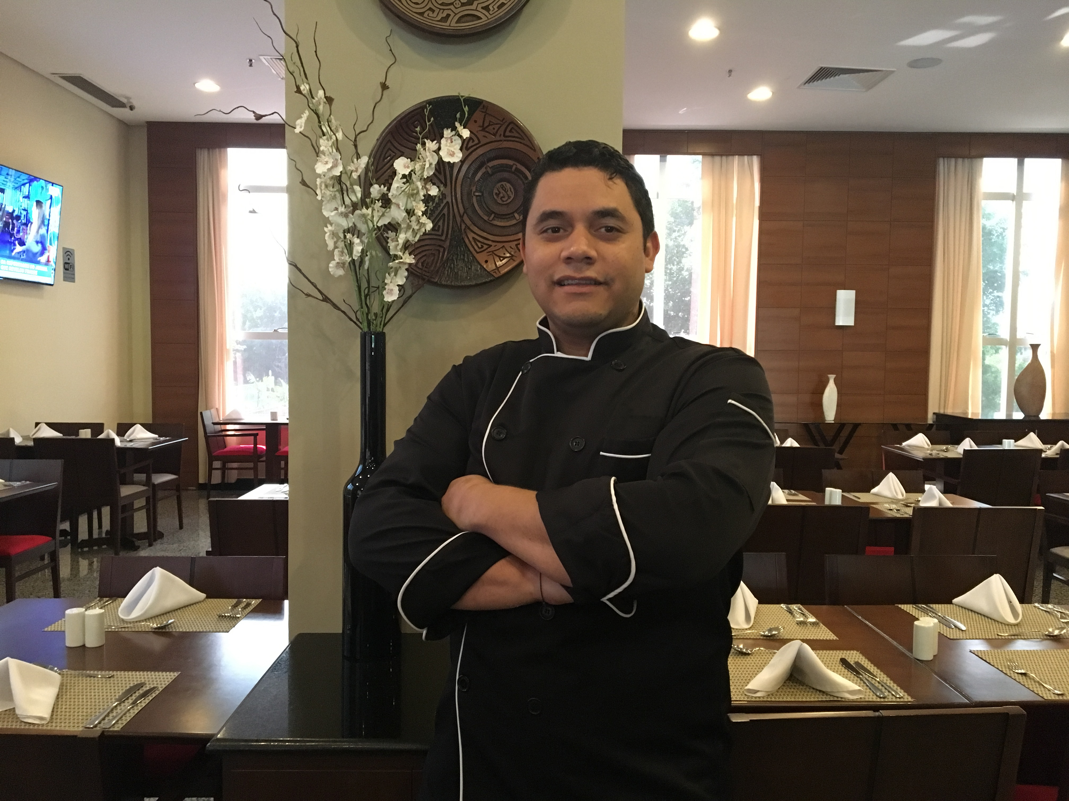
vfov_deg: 48.2
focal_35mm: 29
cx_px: 534
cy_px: 400
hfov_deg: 61.7
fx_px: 896
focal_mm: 4.15
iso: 320
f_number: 2.2
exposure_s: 1/15
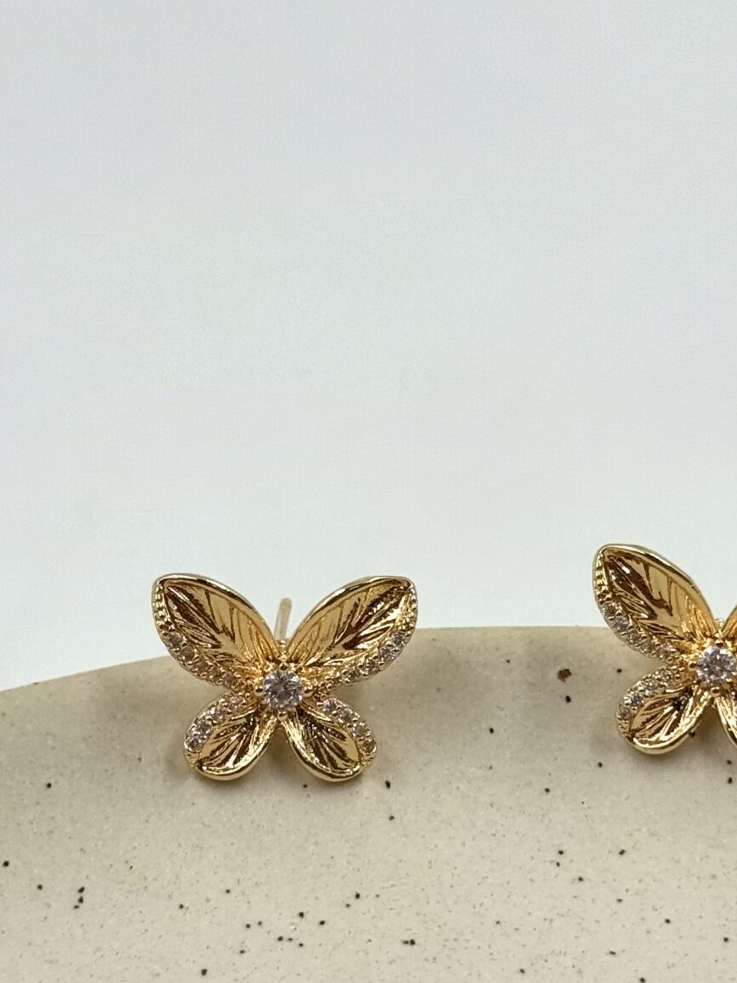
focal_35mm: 106
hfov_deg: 13.9
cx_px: 469
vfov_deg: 18.5
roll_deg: +2.3
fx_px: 3010
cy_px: 592
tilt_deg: -36.9
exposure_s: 1/1094
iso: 64
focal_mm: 6.76
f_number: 1.78
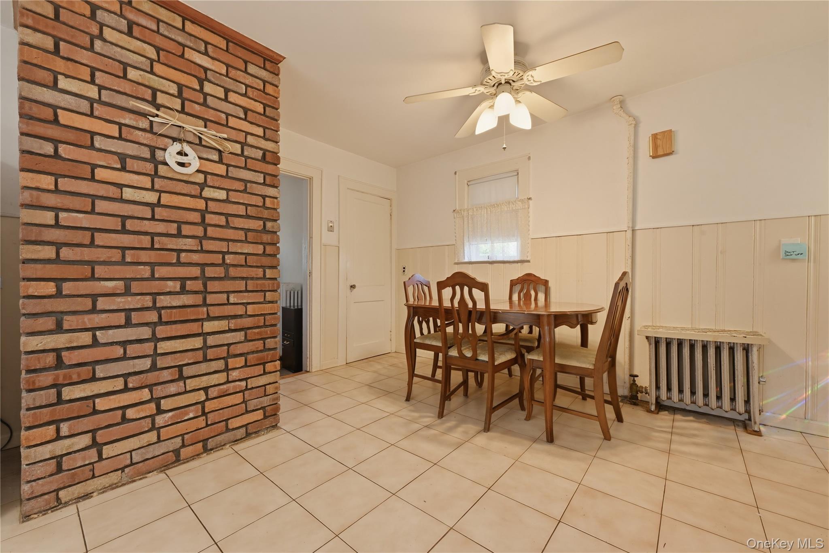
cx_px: 414
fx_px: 322
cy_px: 276
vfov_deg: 81.2
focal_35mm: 14
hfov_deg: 104.3
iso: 100
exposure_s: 1/1.67
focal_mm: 14
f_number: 11
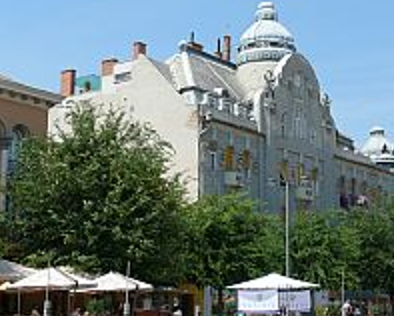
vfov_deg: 19.7
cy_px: 148
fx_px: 910
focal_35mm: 78
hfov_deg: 24.0
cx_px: 318
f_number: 6.3
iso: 100
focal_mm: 7.4
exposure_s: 1/500
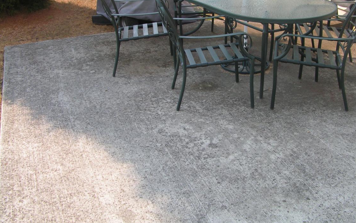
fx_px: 446
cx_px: 201
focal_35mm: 46
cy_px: 82
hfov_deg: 43.4
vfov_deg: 27.9
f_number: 5.6
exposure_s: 1/125
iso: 50
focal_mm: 6.3
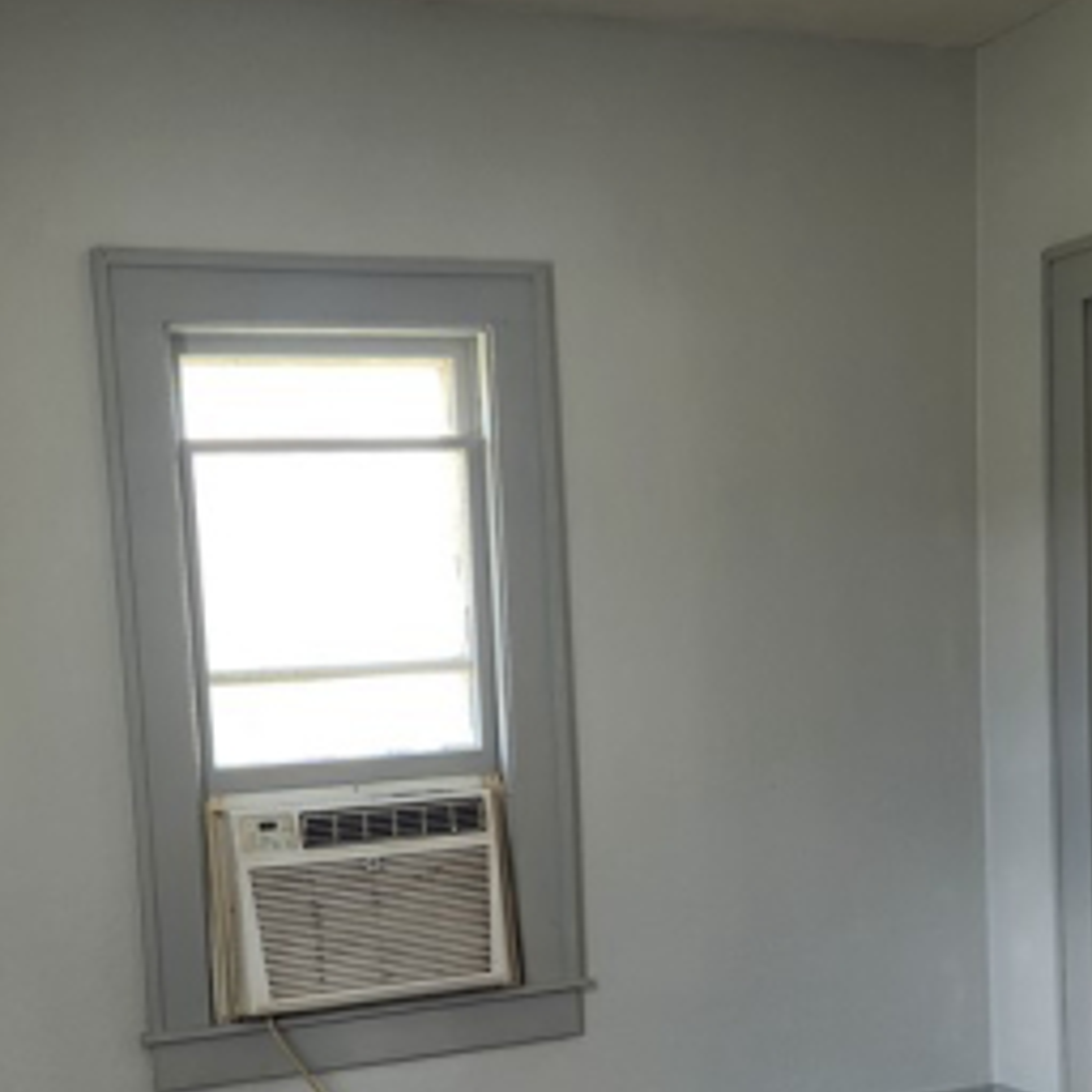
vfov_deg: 31.3
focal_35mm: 53
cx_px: 527
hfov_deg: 32.2
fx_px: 1892
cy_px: 892
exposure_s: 1/180
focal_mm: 5.4
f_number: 1.8
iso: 100
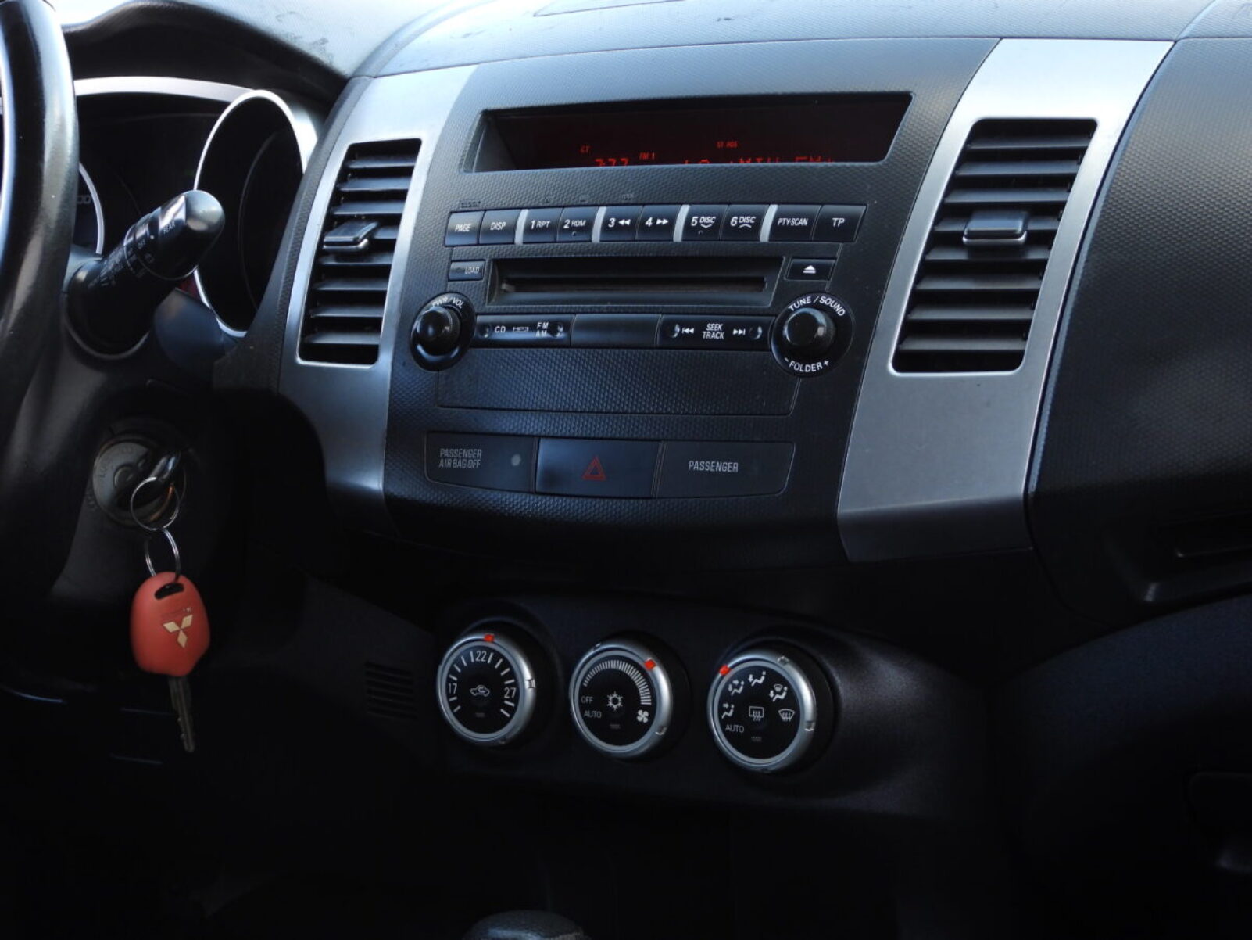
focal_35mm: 80
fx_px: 2894
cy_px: 470
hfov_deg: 24.4
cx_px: 626
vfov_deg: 18.4
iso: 200
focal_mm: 14.4
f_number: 3.5
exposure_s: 1/60
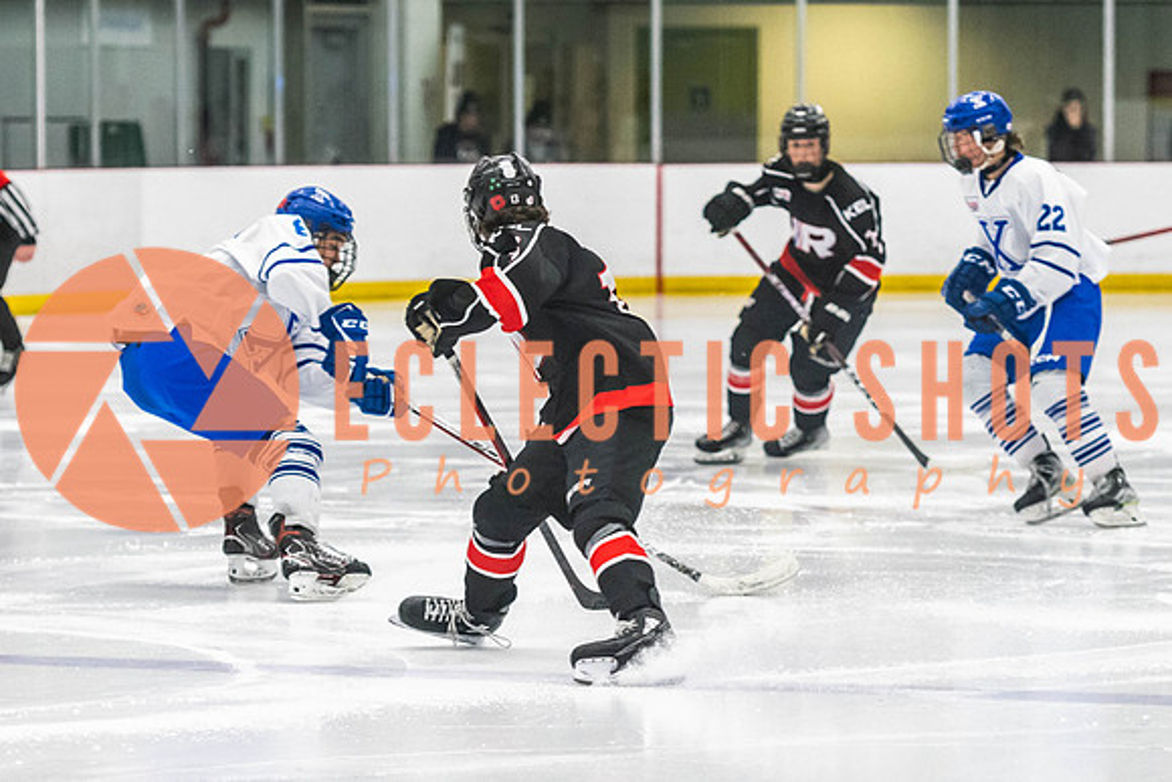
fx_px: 7371
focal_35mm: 226
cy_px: 489
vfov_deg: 6.1
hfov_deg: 9.1
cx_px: 651
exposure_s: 1/640
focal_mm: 105
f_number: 2.8
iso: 1800
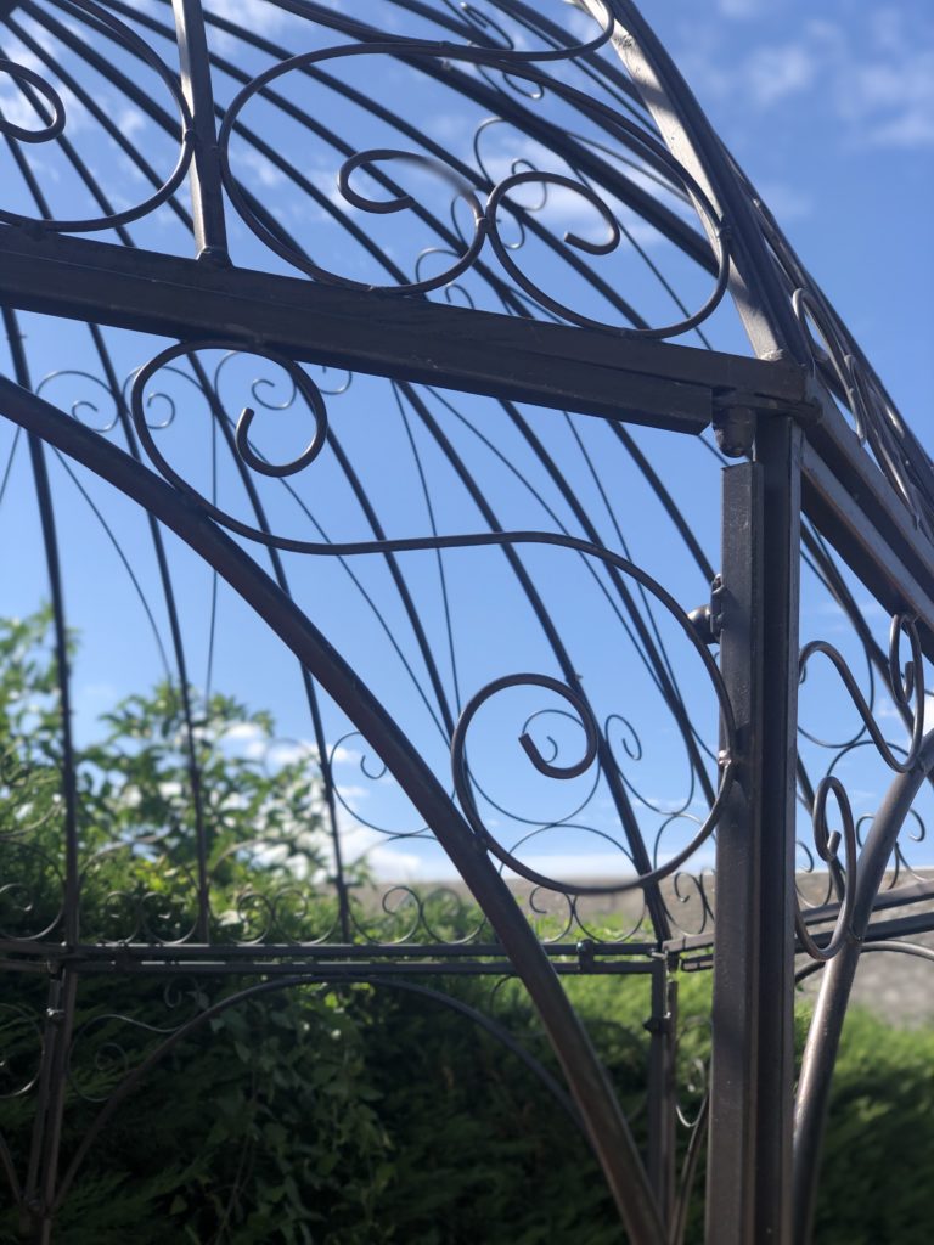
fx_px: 1871
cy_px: 622
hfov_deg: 28.0
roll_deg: -5.0
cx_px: 467
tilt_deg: +17.6
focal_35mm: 52
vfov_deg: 36.8
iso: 16
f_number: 2.4
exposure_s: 1/889
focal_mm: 6
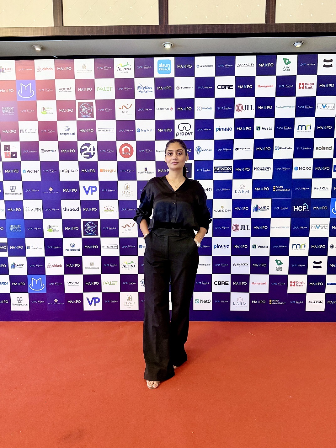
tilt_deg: -4.9
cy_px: 224
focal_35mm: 24
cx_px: 168
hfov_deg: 56.8
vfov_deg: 71.6
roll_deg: -0.9
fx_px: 311
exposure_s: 1/50
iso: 640
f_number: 1.78
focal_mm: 6.76
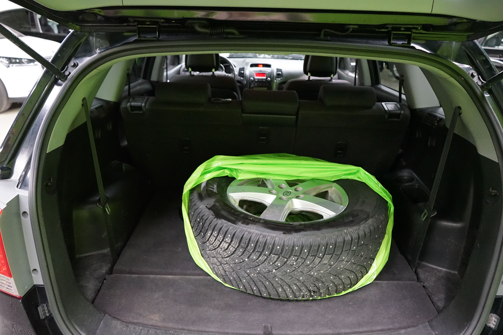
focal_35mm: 28
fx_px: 391
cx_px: 252
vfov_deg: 46.4
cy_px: 168
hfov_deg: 65.5
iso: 6400
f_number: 5
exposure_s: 1/50
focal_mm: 28
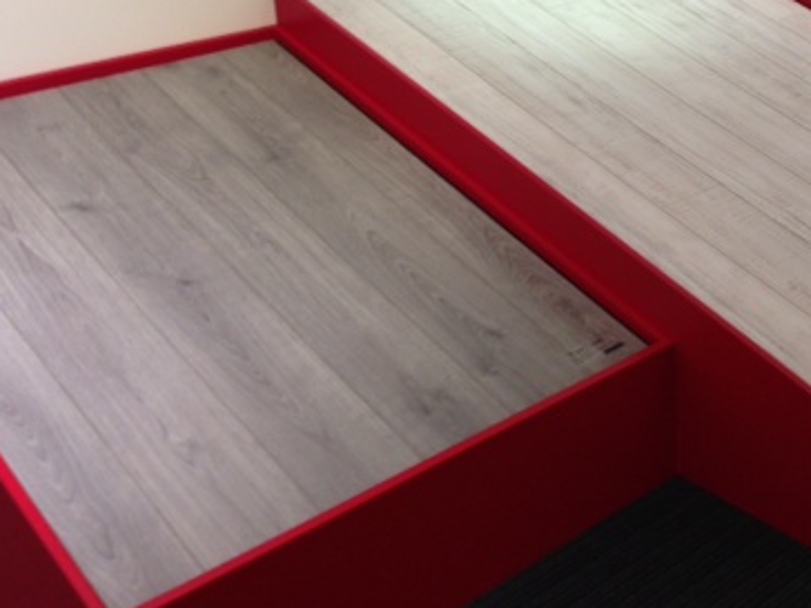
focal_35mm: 58
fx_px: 1359
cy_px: 116
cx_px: 693
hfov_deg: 32.0
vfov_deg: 24.8
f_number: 2.4
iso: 64
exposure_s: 1/40
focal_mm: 4.13
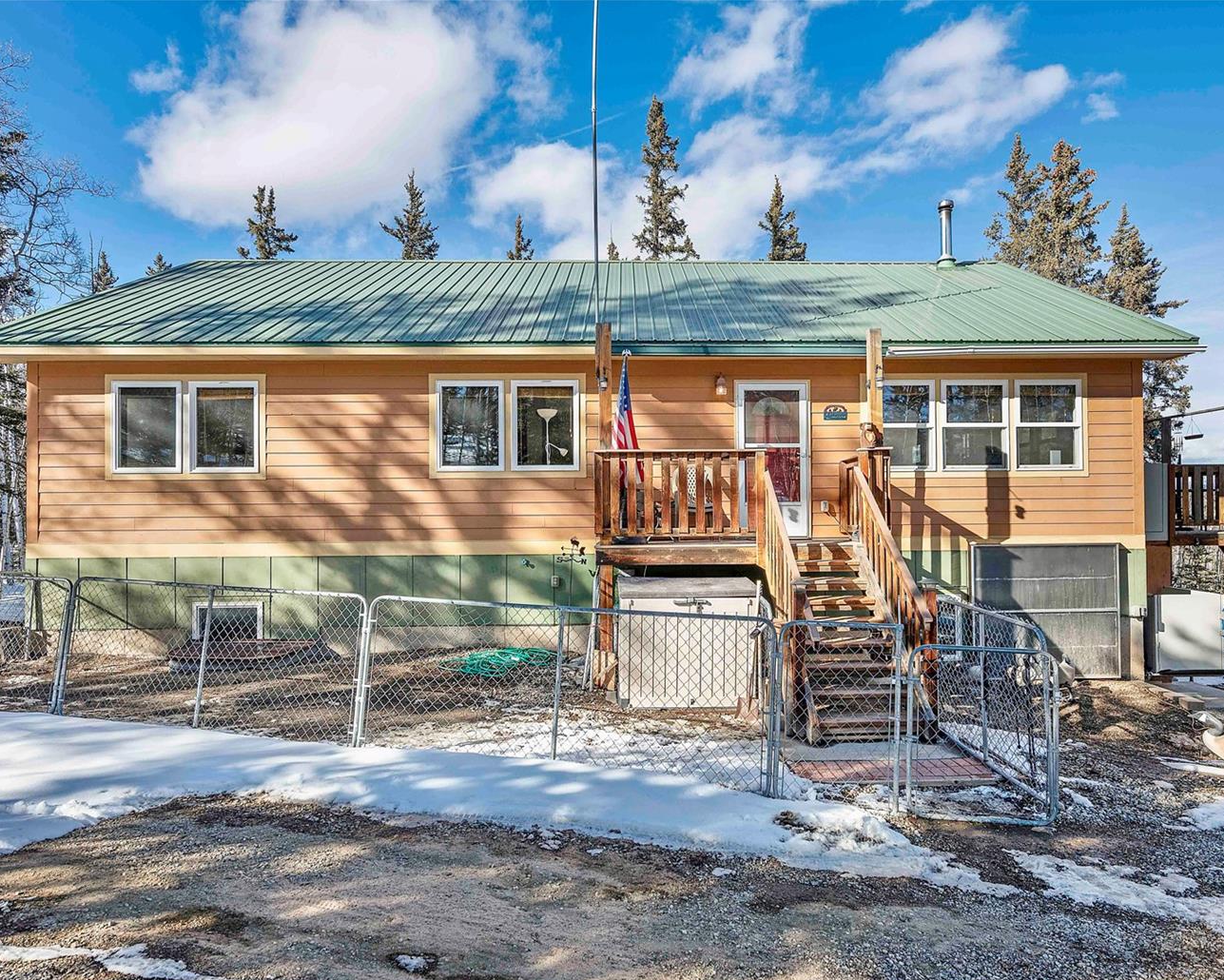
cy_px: 507
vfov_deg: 64.1
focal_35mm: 22
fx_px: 782
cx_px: 652
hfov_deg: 76.0
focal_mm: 18.5
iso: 100
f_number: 8
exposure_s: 1/640
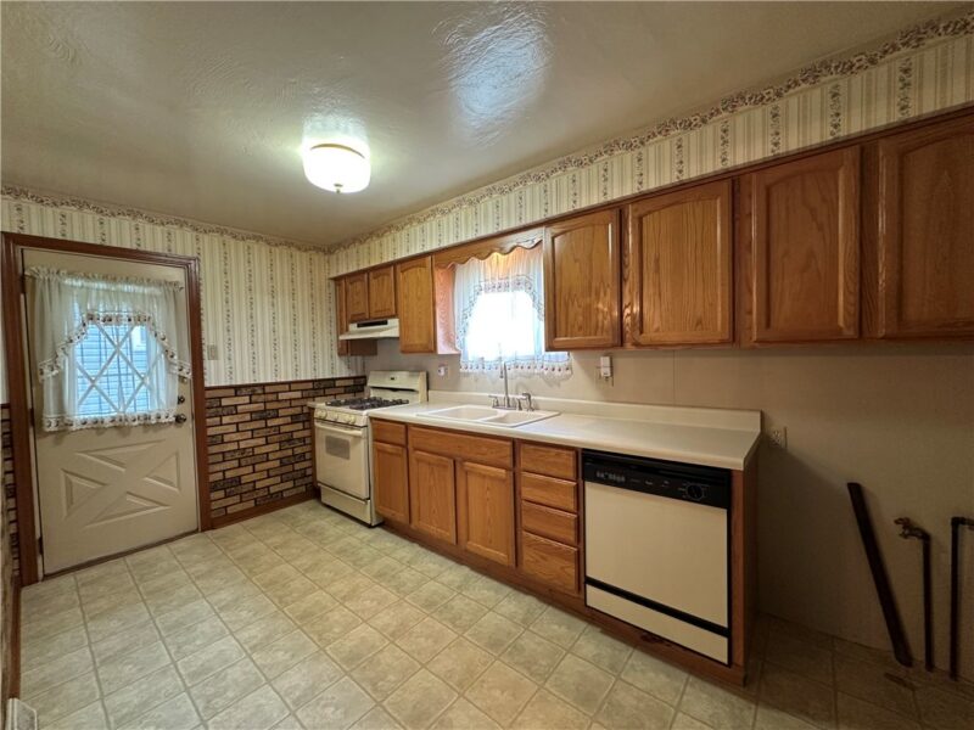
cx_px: 487
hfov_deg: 102.1
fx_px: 394
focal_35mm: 14
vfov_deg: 85.7
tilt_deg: -1.5
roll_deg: +1.3
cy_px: 365
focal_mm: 2.22
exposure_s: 1/60
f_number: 2.2
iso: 200
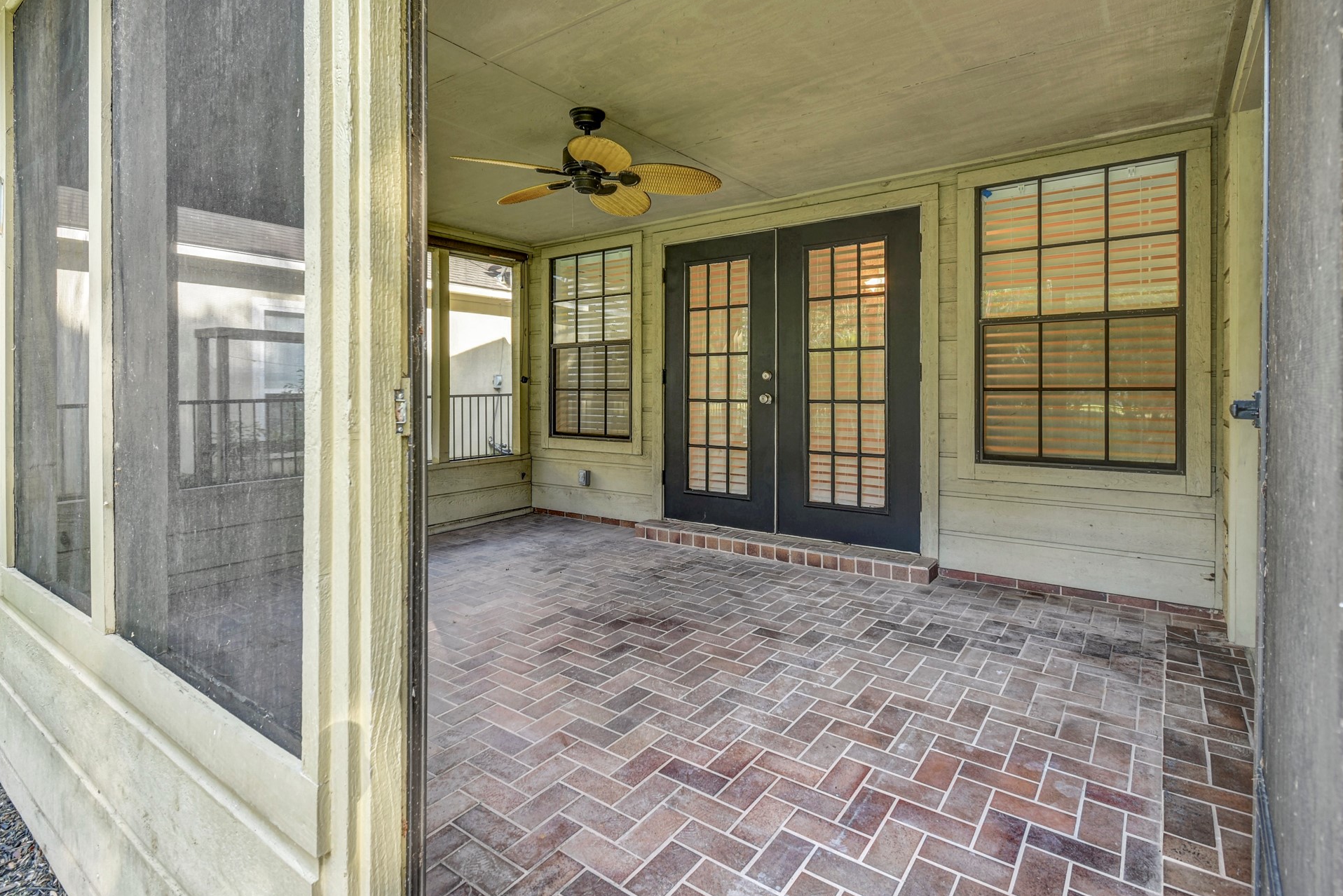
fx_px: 634
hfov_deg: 93.2
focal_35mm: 17
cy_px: 402
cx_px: 637
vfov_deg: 70.3
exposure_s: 1/4
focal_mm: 10
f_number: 7.1
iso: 100
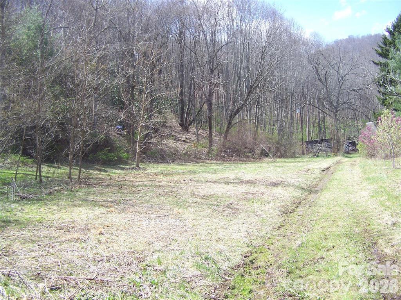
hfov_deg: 49.0
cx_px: 200
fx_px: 440
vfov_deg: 37.7
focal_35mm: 38
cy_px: 150
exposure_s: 1/250
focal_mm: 6.3
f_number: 2.8
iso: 64
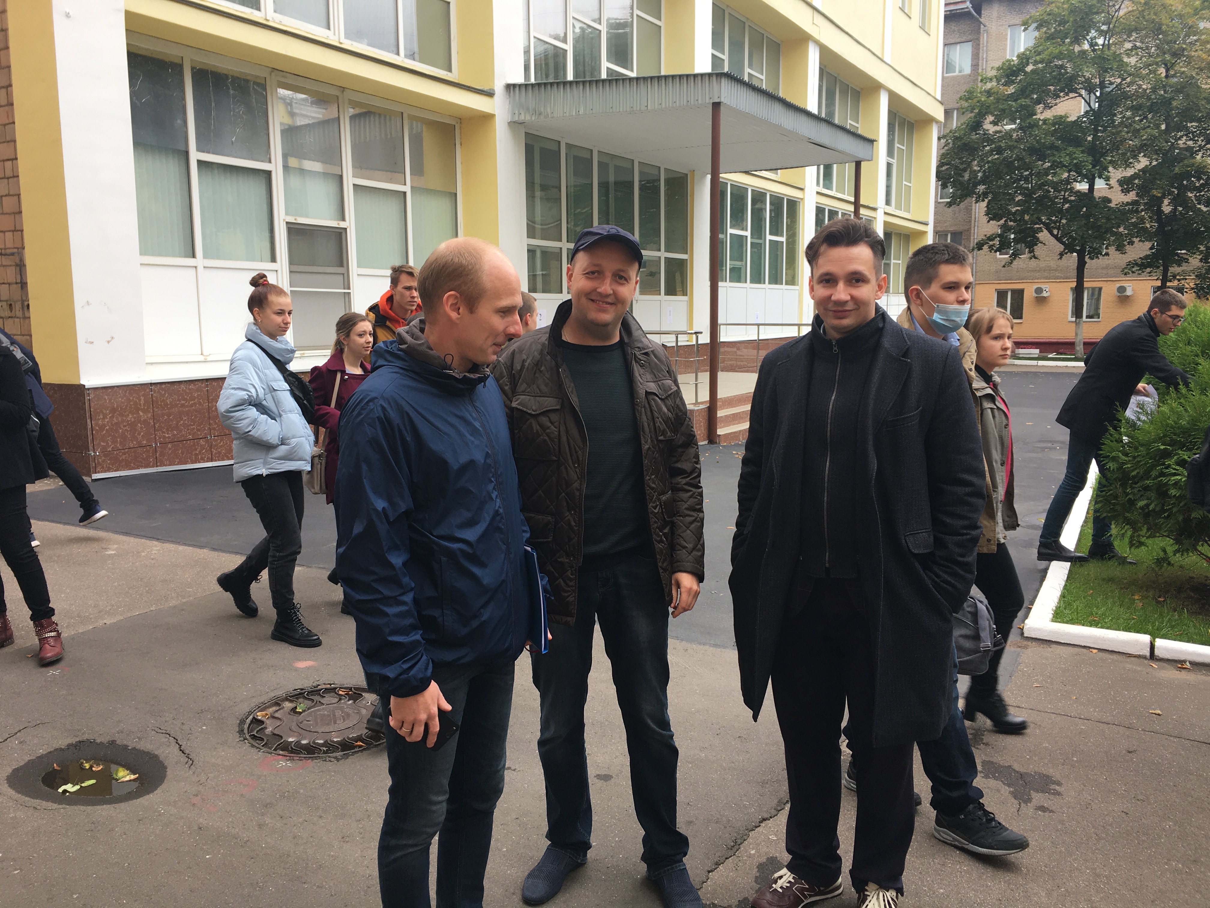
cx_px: 605
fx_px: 1014
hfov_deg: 61.7
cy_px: 454
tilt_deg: -7.6
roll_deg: +0.5
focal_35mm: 29
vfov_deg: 48.2
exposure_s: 1/187
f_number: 2.2
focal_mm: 4.15
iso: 25
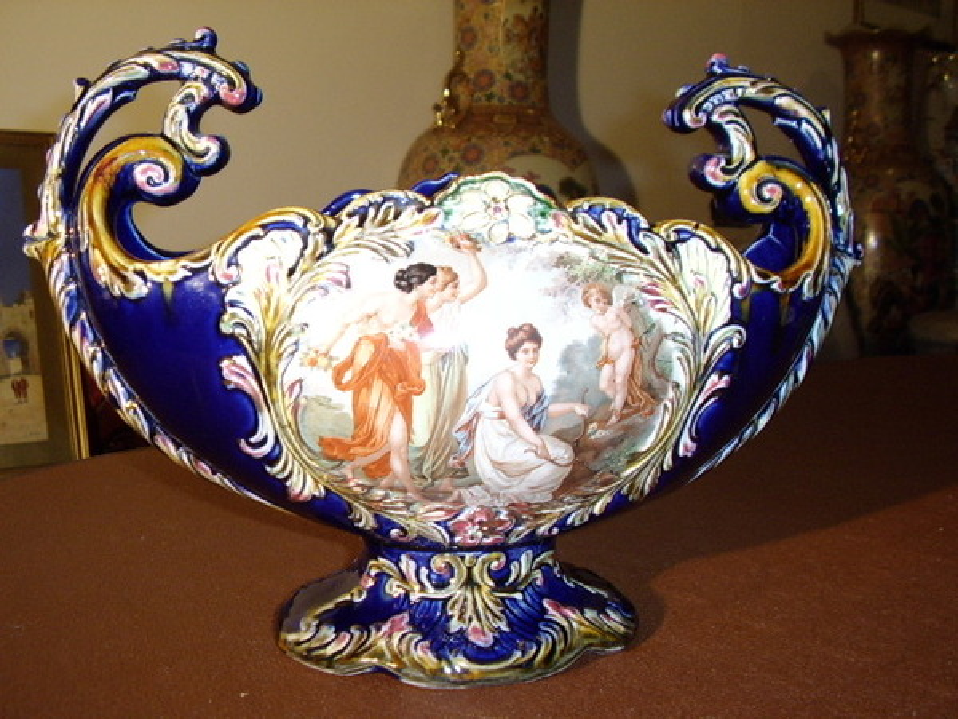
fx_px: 830
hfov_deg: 60.0
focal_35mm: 30
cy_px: 360
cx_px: 479
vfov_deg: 46.8
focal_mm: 5.8
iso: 183
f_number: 2.9
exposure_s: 1/30
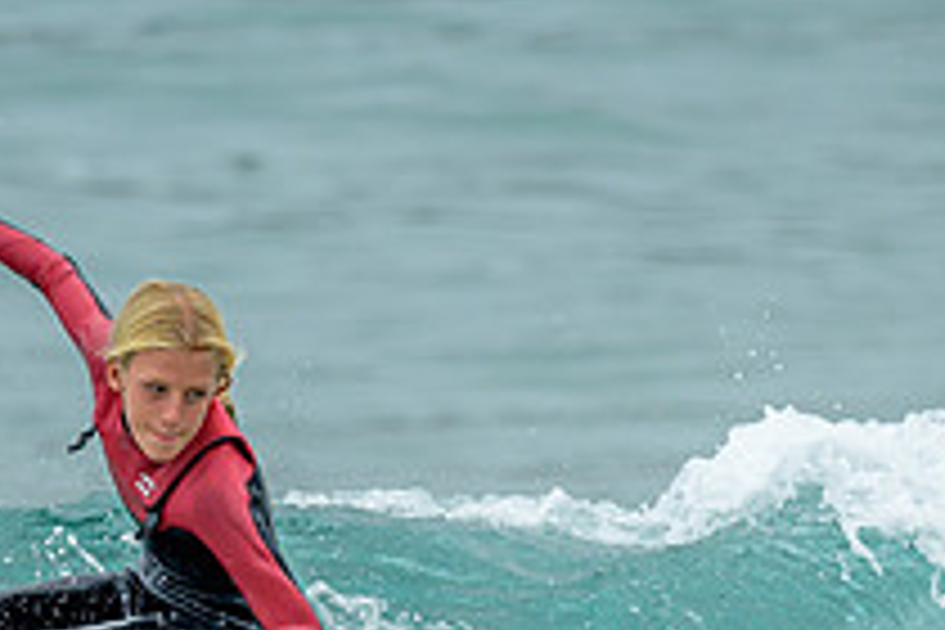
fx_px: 79479
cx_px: 257
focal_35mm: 3028
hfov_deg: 0.7
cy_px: 673
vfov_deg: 0.5
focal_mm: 800
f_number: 6.3
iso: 320
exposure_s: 1/2000
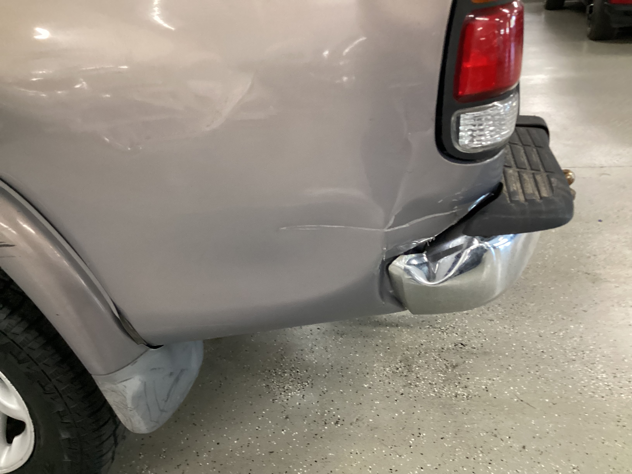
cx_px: 316
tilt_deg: -28.7
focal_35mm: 31
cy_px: 237
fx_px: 566
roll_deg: +4.8
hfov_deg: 58.4
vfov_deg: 45.4
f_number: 2.4
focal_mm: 3.3
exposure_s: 1/40
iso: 320
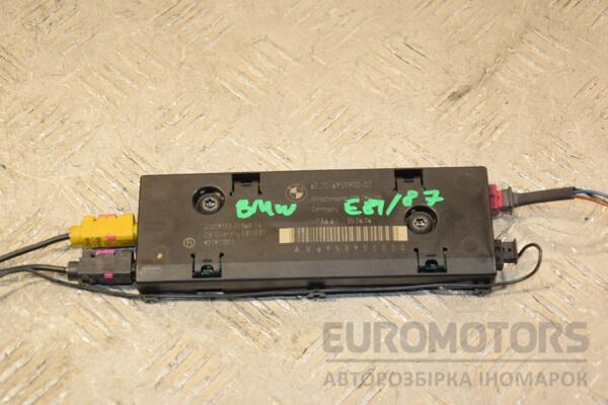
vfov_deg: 15.7
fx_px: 1469
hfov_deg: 23.4
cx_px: 304
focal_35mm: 87
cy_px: 202
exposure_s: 1/200
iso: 800
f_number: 5
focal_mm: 58
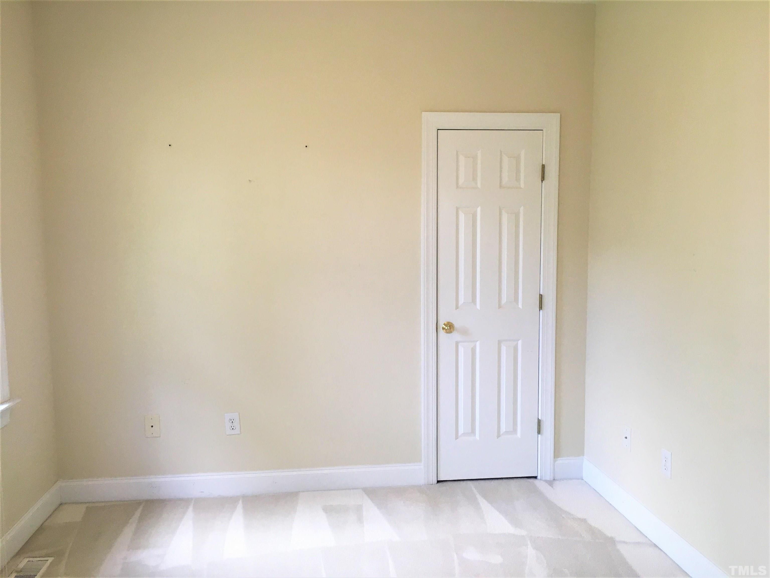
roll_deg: -0.3
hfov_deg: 61.7
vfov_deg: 48.2
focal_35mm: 29
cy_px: 289
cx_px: 385
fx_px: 645
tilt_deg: -5.8
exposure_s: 1/30
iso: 25
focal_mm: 4.15
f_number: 2.2
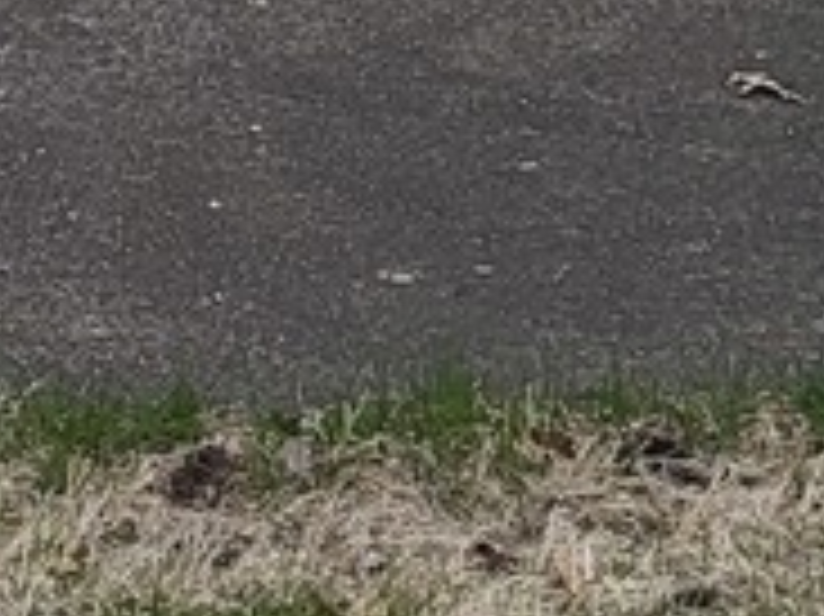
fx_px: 4877
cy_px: -1124
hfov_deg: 9.4
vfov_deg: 6.7
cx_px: -437
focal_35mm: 205
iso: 40
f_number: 1.8
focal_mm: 5.4
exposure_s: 1/1376
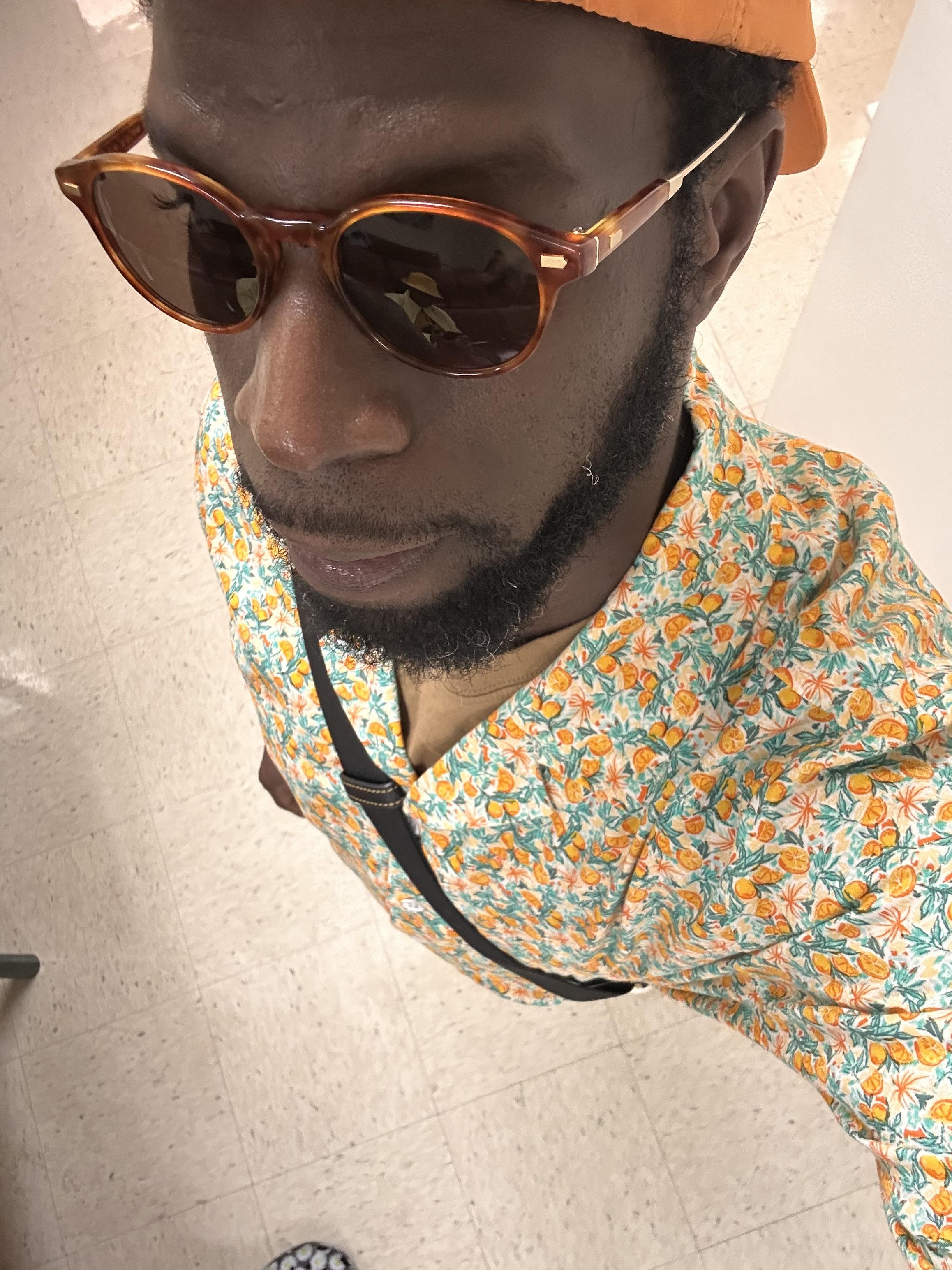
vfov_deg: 60.0
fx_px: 1100
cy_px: 635
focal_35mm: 30
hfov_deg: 46.8
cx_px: 476
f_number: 1.9
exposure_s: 1/40
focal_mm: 2.69
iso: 250
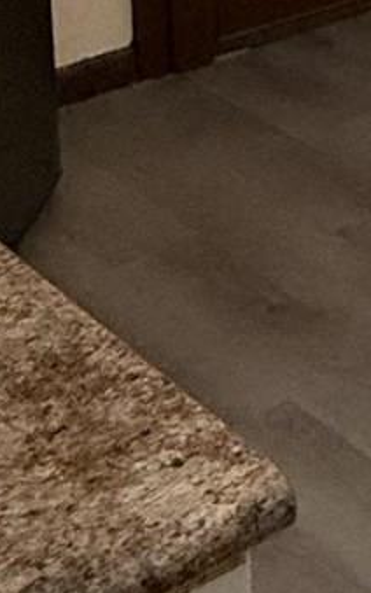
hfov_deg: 9.7
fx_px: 1633
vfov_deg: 17.6
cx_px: 1141
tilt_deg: -5.8
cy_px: -394
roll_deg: -2.8
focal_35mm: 101
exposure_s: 1/60
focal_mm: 2.22
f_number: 2.2
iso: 500
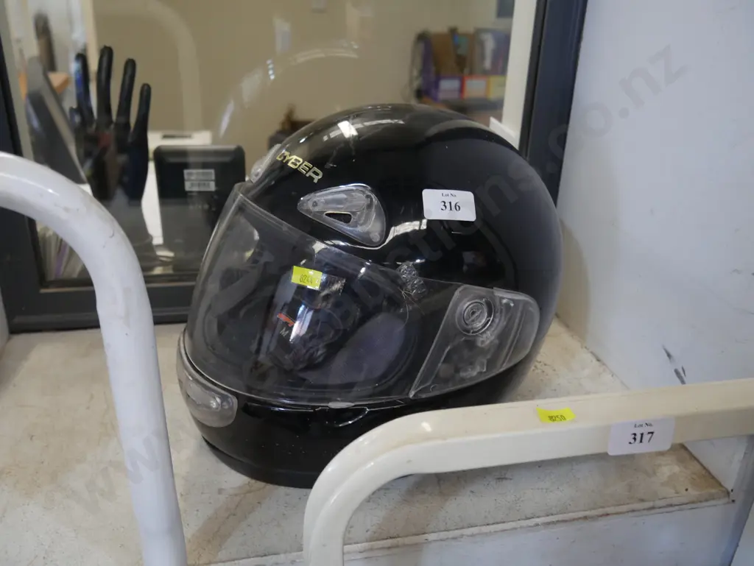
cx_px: 377
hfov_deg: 56.8
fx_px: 697
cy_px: 283
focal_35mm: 32
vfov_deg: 44.2
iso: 500
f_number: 3.6
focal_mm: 16
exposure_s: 1/60
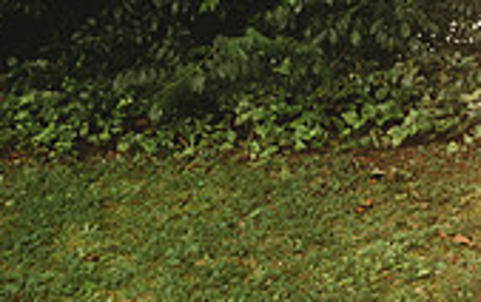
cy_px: -141
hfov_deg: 20.9
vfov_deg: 14.6
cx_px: 723
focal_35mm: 84
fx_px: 1102
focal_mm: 24
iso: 400
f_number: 3.5
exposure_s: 1/160
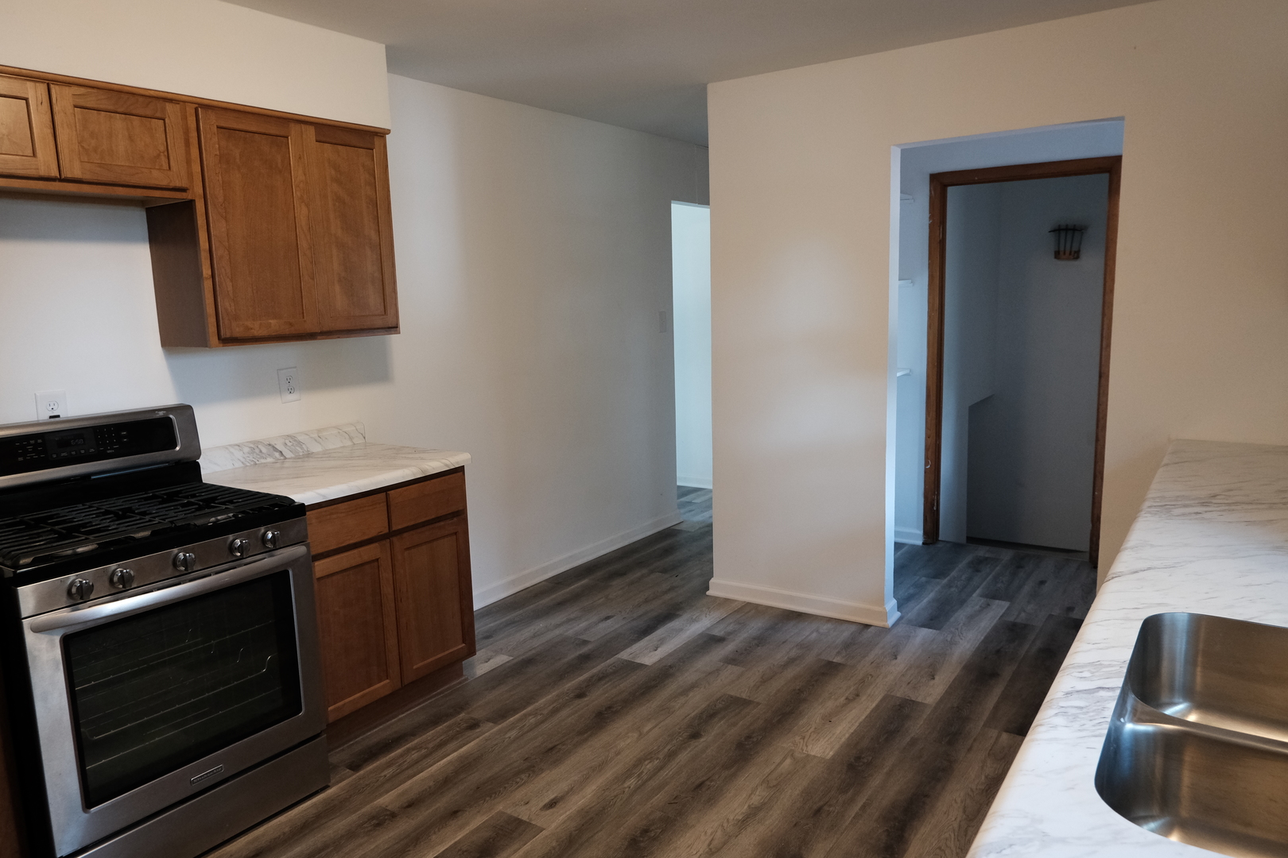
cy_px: 429
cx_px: 644
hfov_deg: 73.7
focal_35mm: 24
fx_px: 859
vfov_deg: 53.1
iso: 1600
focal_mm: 16.1
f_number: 3.6
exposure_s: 1/100
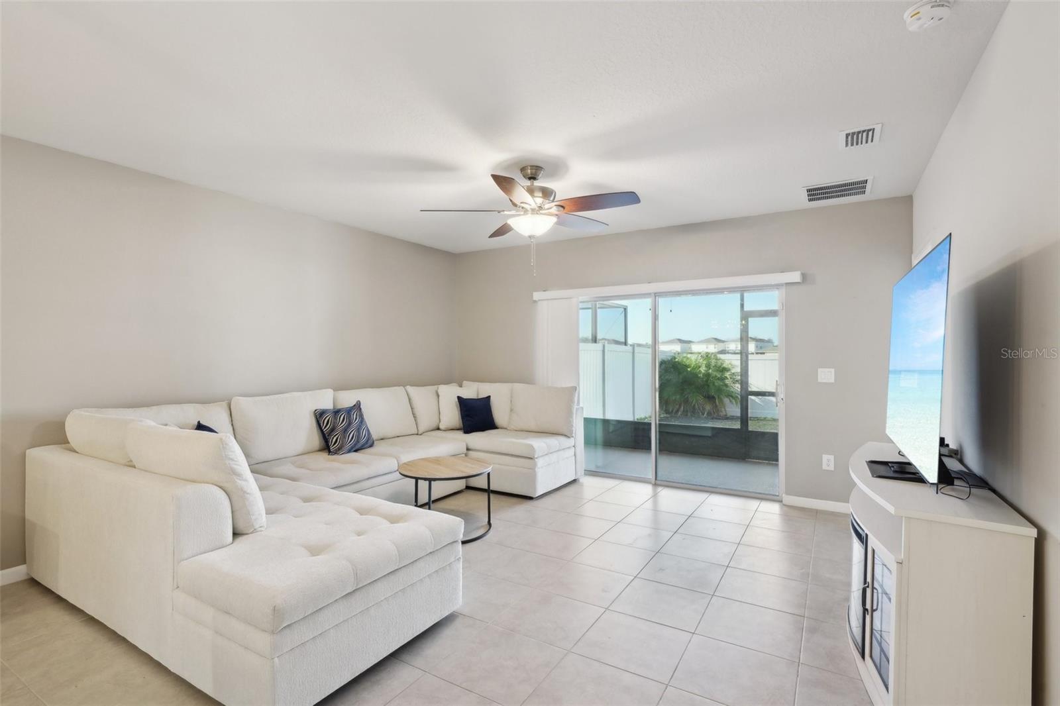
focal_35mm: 17
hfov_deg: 93.3
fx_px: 500
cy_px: 353
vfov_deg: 70.4
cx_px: 530
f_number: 8
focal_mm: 17
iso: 400
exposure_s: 1/30
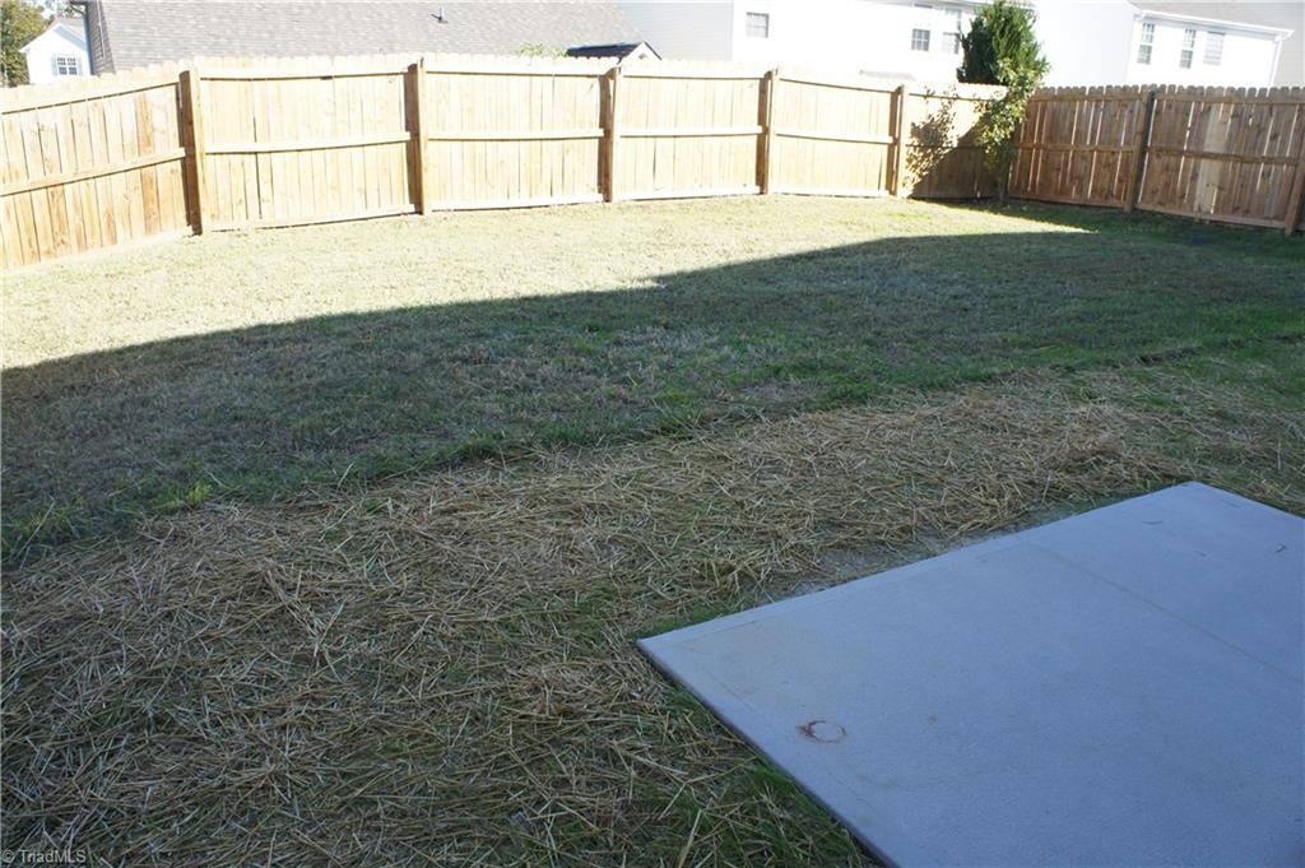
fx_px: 978
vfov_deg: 47.9
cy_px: 434
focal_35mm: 27
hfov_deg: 67.4
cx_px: 652
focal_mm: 18
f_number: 7.1
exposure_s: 1/125
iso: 200
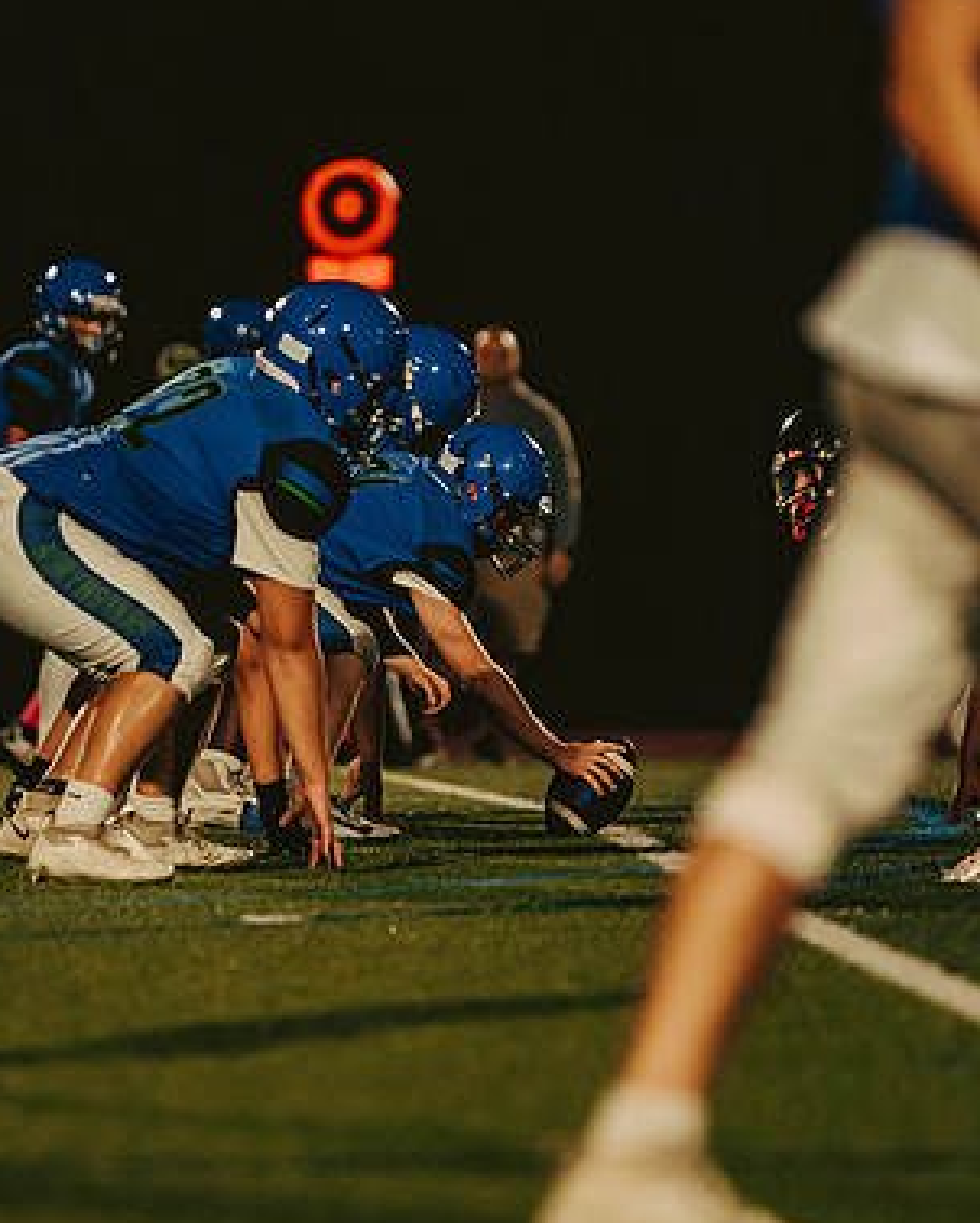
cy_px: 525
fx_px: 14309
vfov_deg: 4.9
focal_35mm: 395
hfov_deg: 3.9
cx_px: 330
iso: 2500
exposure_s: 1/1000
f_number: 2.8
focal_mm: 200
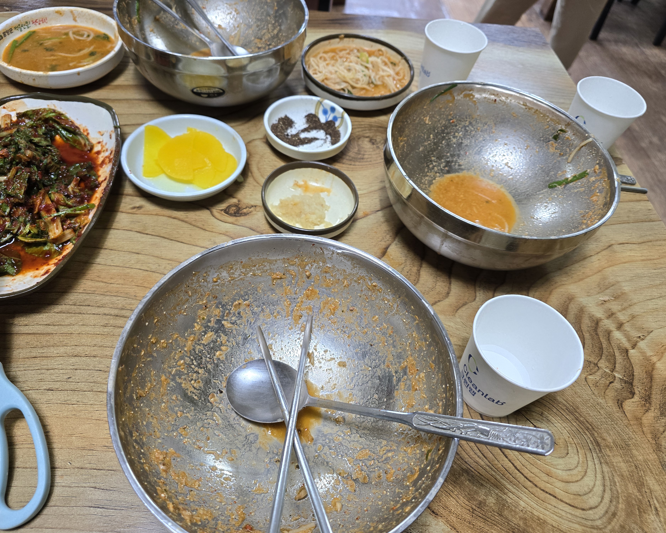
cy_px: 267
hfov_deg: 70.2
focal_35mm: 24
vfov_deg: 58.8
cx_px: 316
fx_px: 473
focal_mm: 6.3
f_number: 1.7
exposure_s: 1/120
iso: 160
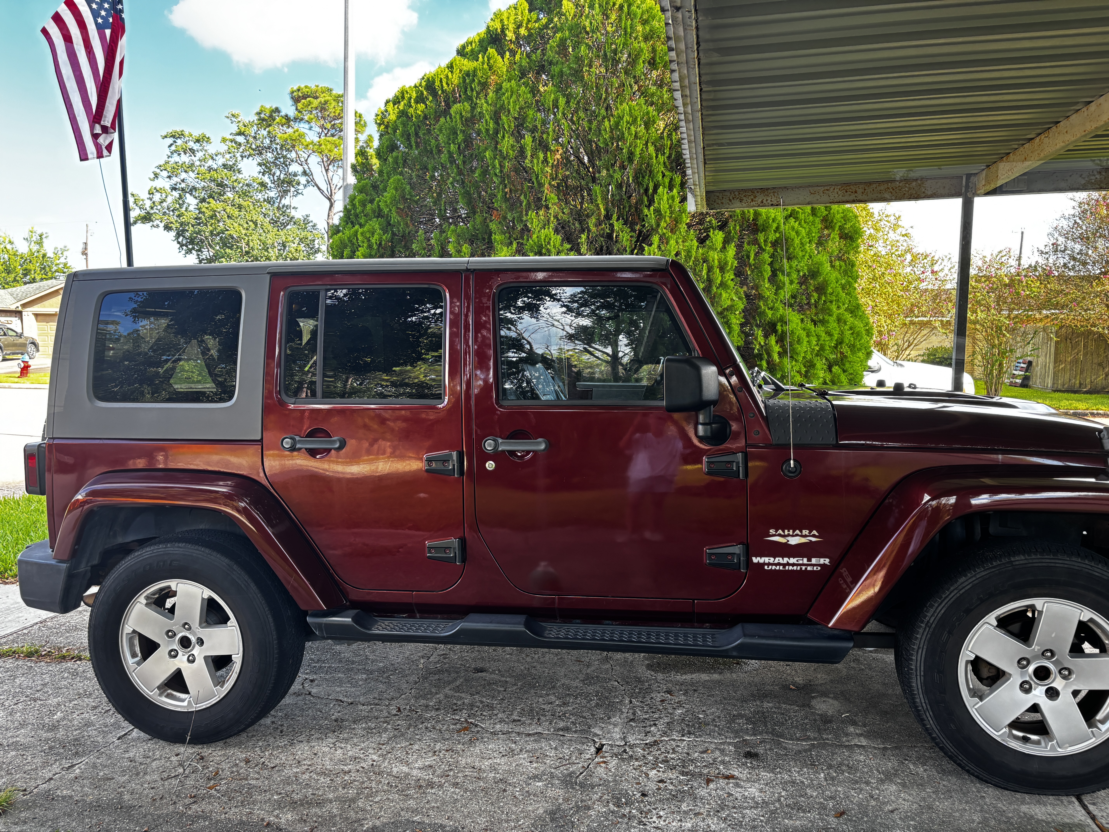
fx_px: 833
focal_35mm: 26
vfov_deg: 53.1
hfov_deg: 67.3
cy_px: 416
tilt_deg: -4.4
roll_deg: -0.5
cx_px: 554
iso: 80
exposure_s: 1/121
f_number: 1.6
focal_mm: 5.96
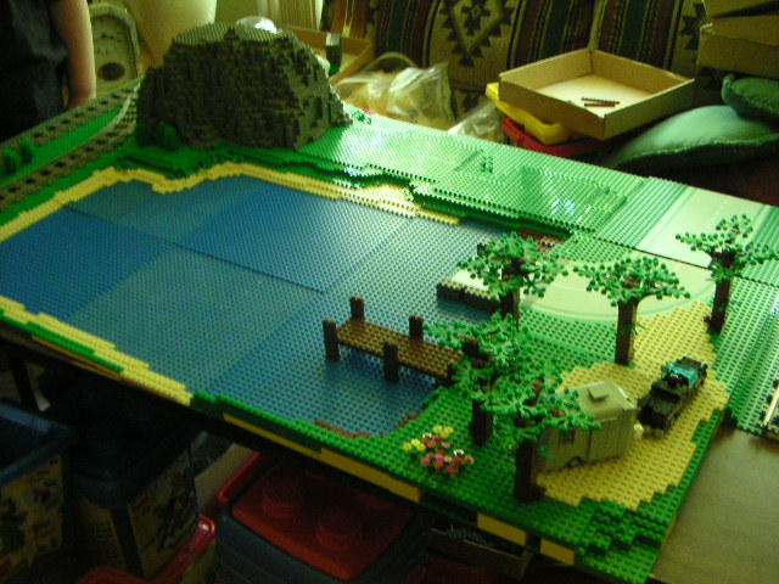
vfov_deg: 36.0
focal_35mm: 40
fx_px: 900
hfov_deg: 46.8
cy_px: 292
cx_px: 390
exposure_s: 1/20
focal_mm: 5.3
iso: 400
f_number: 2.9
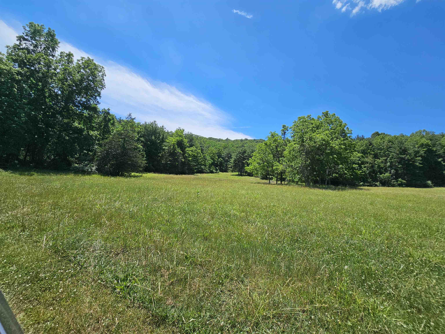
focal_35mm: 13
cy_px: 167
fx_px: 167
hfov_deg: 106.2
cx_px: 222
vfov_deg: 89.9
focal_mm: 2.2
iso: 50
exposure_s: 1/2775
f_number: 2.2
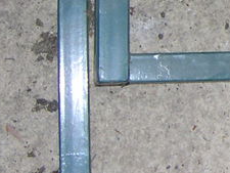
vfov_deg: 8.7
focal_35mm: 169
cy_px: -17
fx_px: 1123
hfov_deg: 10.5
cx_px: 495
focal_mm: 8
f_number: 2.8
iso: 100
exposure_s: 1/60
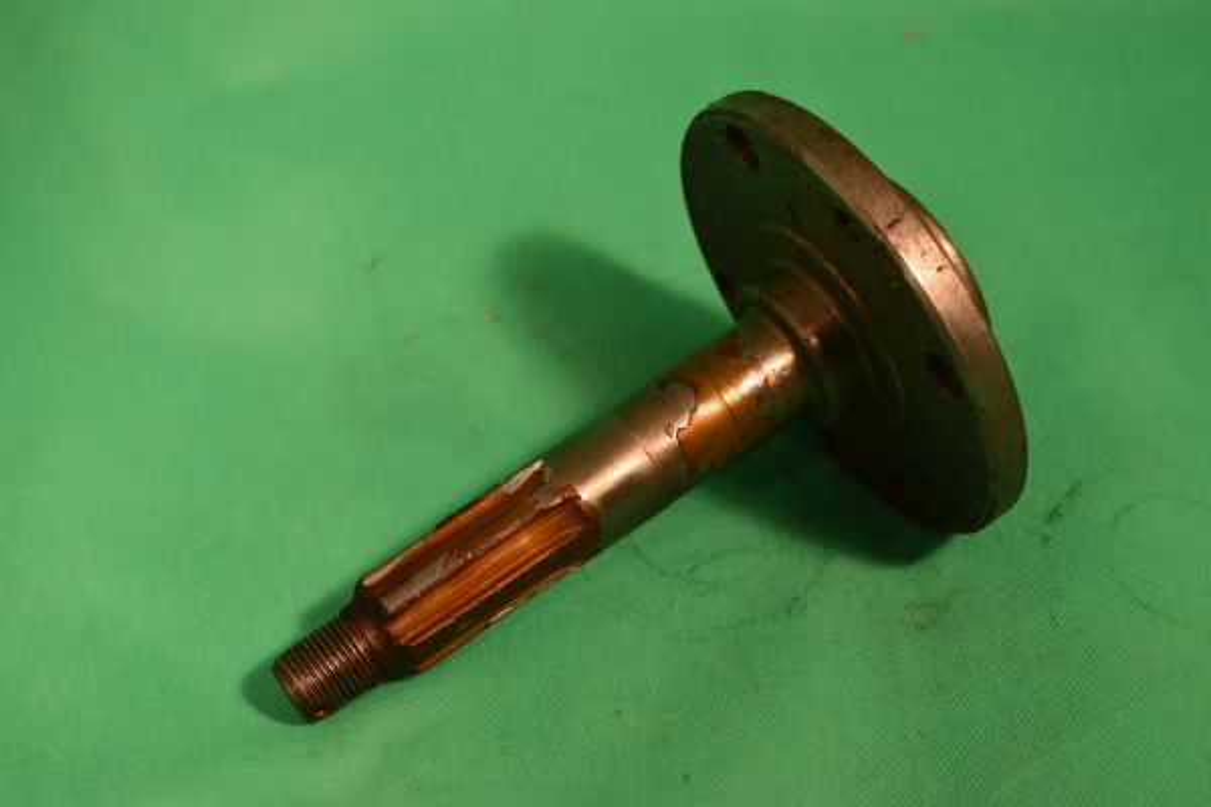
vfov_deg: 22.6
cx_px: 606
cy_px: 404
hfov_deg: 33.4
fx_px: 2018
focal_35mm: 60
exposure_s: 1/200
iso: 400
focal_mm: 40
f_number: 7.1
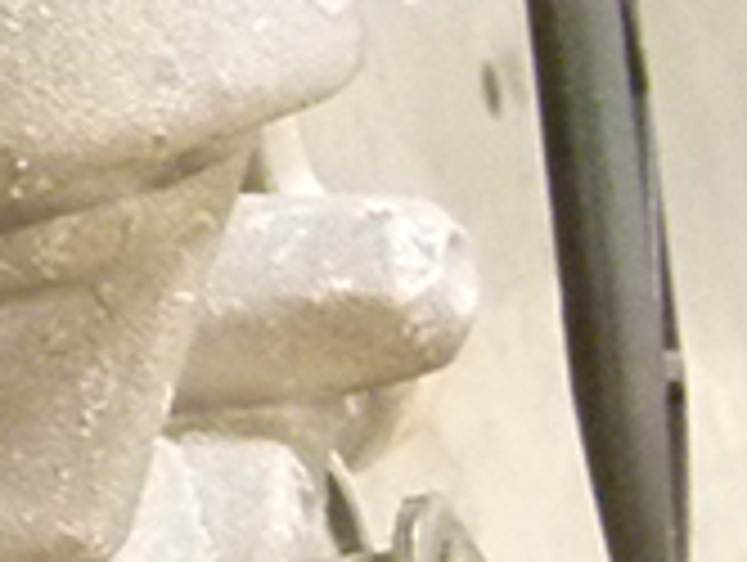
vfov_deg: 4.5
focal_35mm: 331
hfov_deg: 5.9
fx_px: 7153
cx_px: -472
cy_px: 121
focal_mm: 10
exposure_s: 1/20
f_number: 3.2
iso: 400
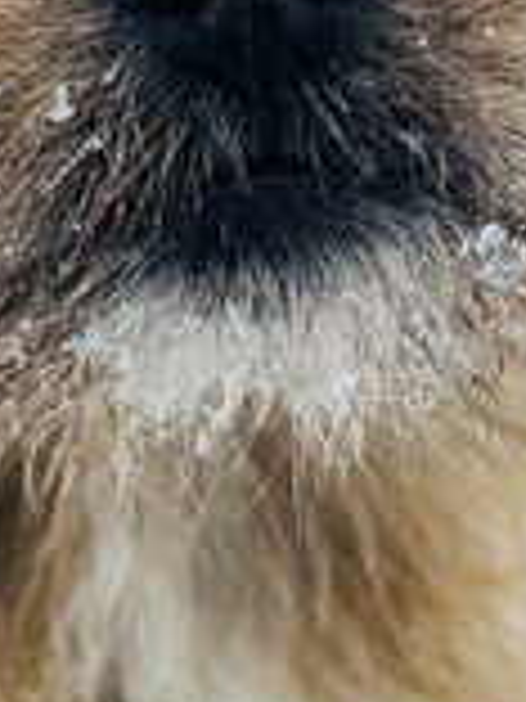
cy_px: 718
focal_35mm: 111
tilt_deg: -9.8
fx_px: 2249
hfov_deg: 13.1
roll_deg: +2.9
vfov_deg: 17.3
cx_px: -27
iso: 50
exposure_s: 1/687
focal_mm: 5.7
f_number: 1.5
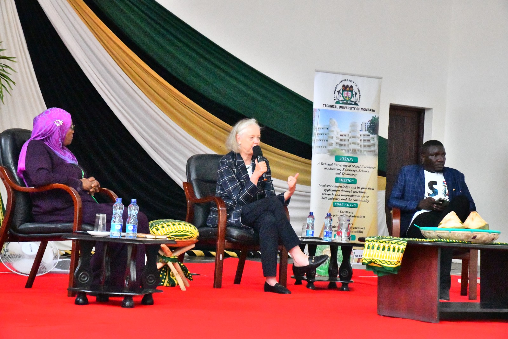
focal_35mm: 85
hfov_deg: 23.9
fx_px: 1199
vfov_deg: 16.1
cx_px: 254
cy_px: 170
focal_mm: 85
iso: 25600
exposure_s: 1/200
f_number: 13
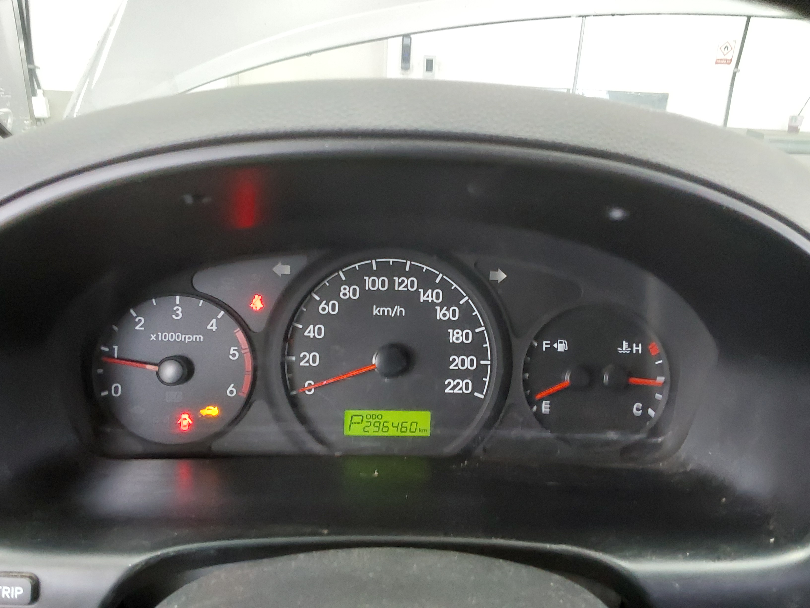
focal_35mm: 28
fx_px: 655
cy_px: 304
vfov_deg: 49.7
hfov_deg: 63.4
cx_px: 405
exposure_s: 1/24
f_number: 1.9
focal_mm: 2.91
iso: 400
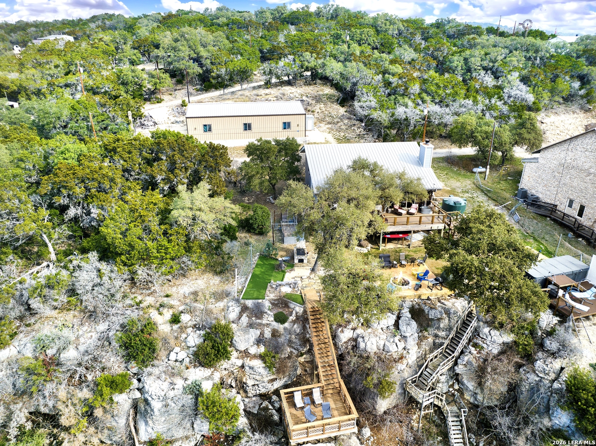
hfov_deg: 71.6
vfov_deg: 56.8
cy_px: 223
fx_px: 413
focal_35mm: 24
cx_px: 298
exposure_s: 1/2000
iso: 240
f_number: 2.8
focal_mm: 12.29
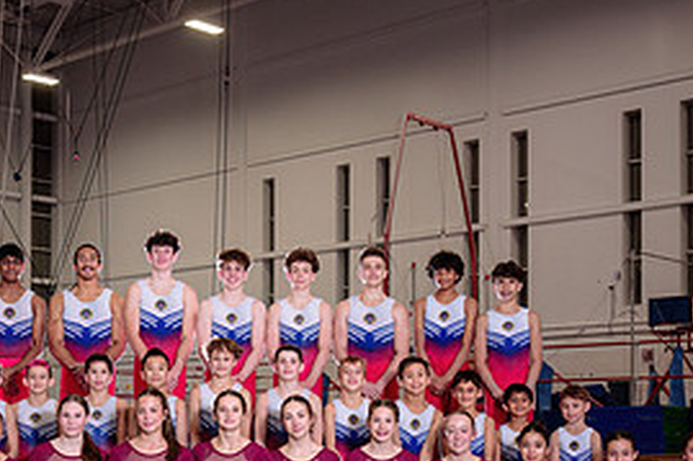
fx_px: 1347
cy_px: 428
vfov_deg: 19.0
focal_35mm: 70
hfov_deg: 28.6
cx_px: 211
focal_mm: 28.5
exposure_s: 1/200
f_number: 4.5
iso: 320
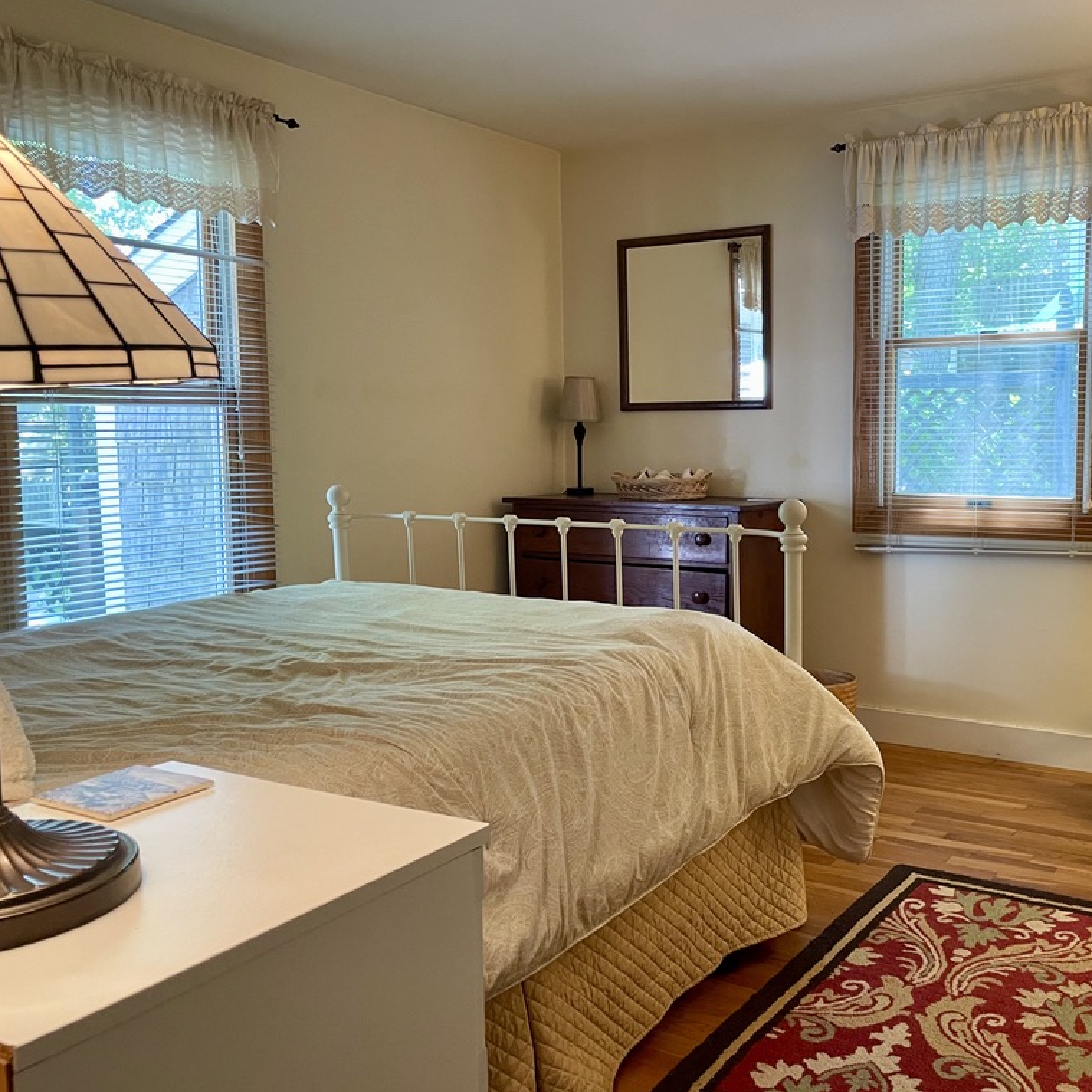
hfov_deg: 51.6
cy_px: 545
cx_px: 727
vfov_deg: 52.5
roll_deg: +2.5
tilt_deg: -5.8
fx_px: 1106
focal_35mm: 31
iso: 160
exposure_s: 1/60
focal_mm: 4.2
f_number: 1.6
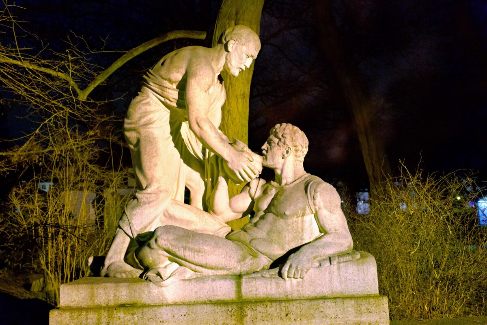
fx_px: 514
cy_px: 162
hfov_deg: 50.7
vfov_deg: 35.1
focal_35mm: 38
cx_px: 244
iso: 5000
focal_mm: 38
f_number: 4
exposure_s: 1/40
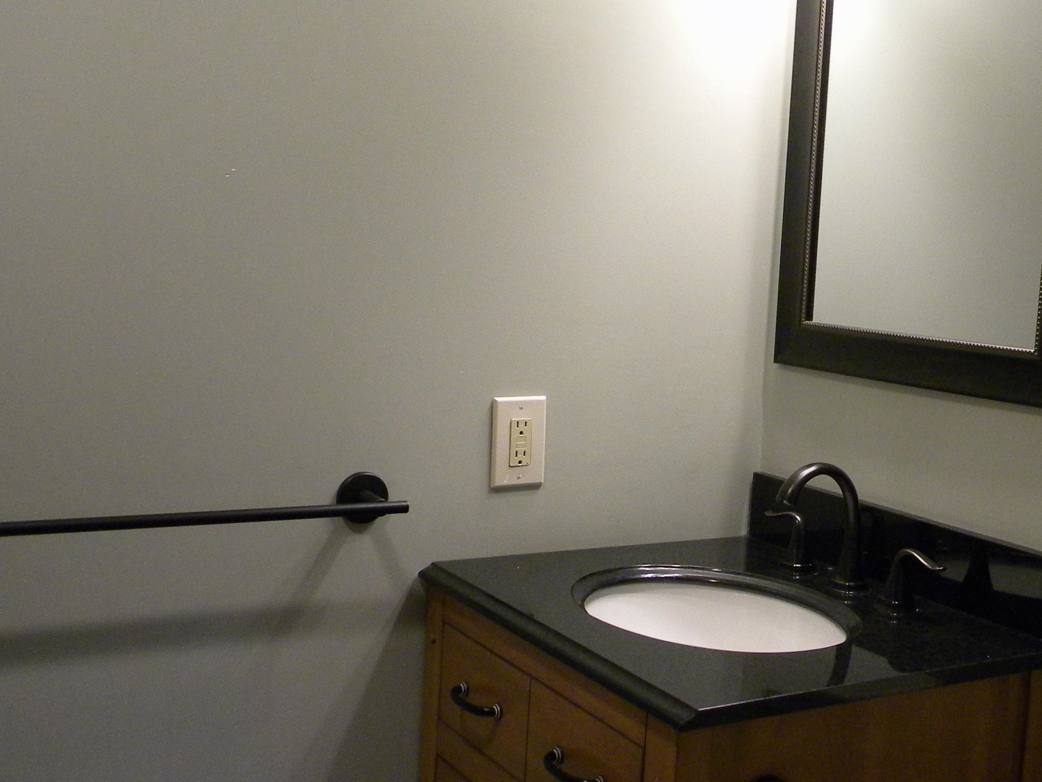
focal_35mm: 45
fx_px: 1355
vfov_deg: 32.2
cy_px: 387
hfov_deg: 41.3
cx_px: 728
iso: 291
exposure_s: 1/53.2
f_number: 3.5
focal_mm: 5
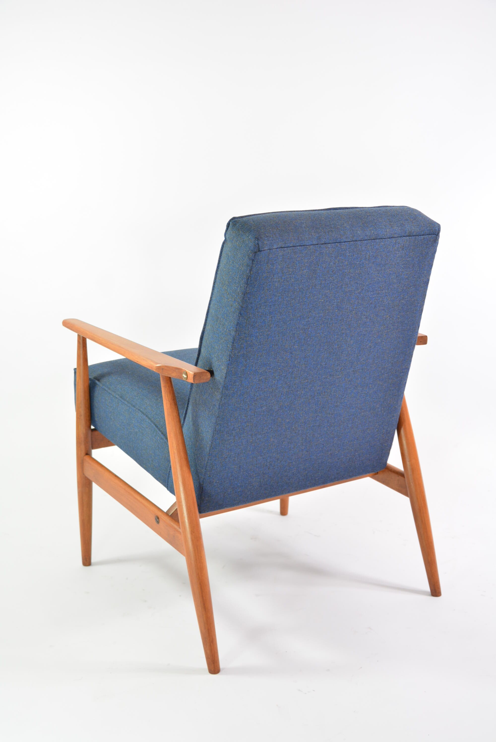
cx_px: 248
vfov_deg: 46.4
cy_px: 371
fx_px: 866
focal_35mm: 42
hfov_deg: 31.9
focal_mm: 28
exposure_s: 1/60
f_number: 5.6
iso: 640
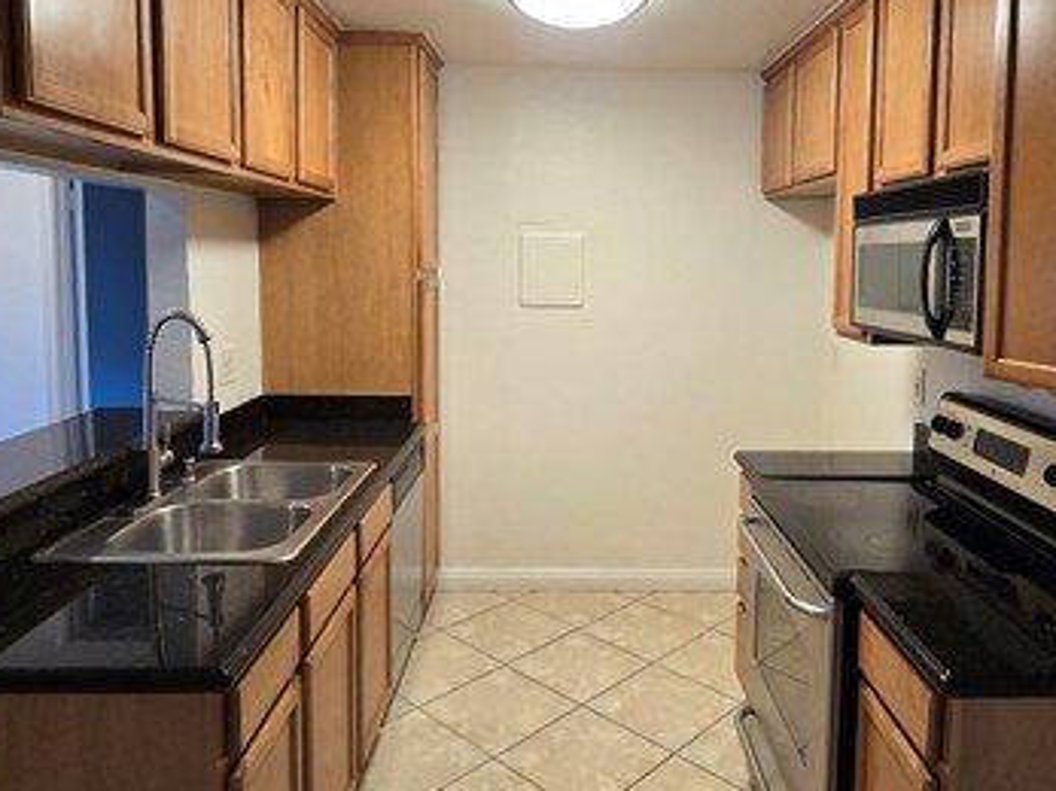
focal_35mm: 24
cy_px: 332
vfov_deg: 56.5
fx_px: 732
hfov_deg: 71.3
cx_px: 593
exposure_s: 1/60
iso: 200
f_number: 2.2
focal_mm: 2.2
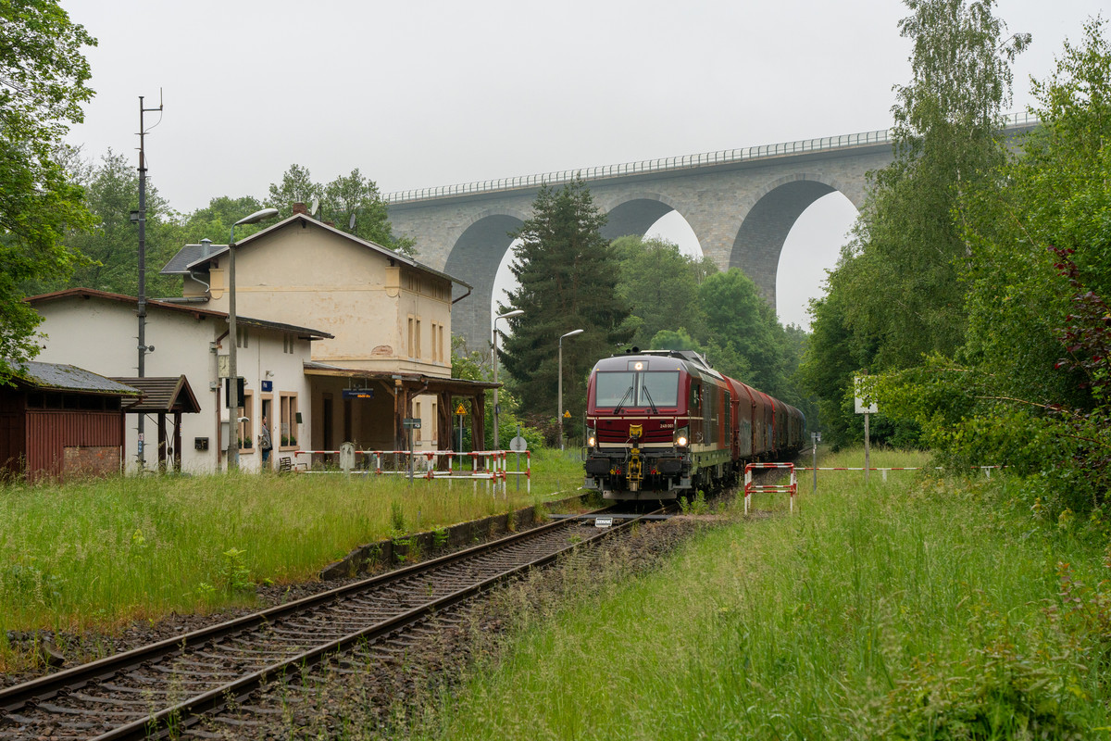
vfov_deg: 21.5
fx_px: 1954
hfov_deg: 31.7
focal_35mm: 63
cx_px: 547
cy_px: 376
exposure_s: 1/640
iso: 640
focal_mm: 61.6
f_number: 7.1
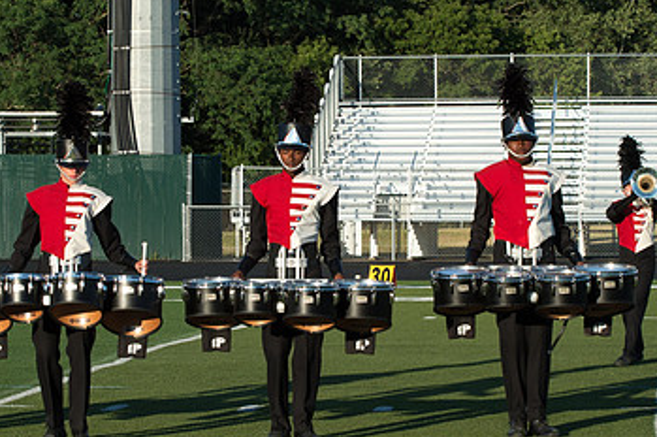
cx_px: 317
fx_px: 3391
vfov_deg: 7.4
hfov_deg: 11.1
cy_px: 234
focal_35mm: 186
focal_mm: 75
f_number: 13
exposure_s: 1/640
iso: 640
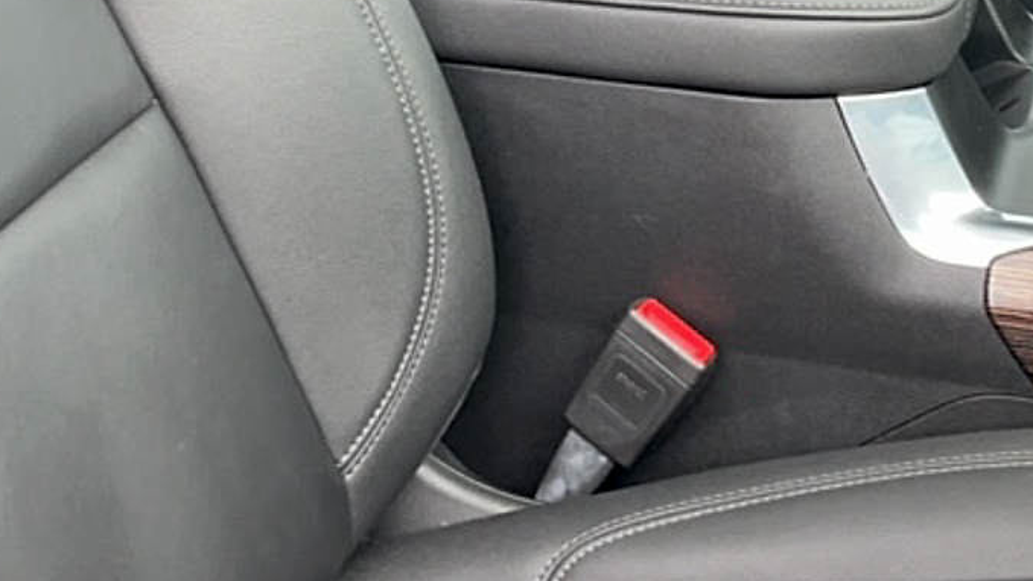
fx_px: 2109
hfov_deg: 27.3
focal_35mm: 77
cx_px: 707
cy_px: -193
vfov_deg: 14.9
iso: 20
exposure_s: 1/60
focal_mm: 3
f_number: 1.8
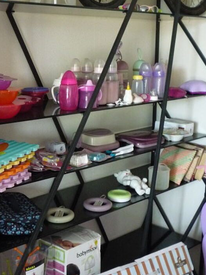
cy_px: 127
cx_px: 77
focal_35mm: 57
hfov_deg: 25.6
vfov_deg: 33.8
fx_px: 453
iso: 400
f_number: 3.3
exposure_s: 1/15
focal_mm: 5.2
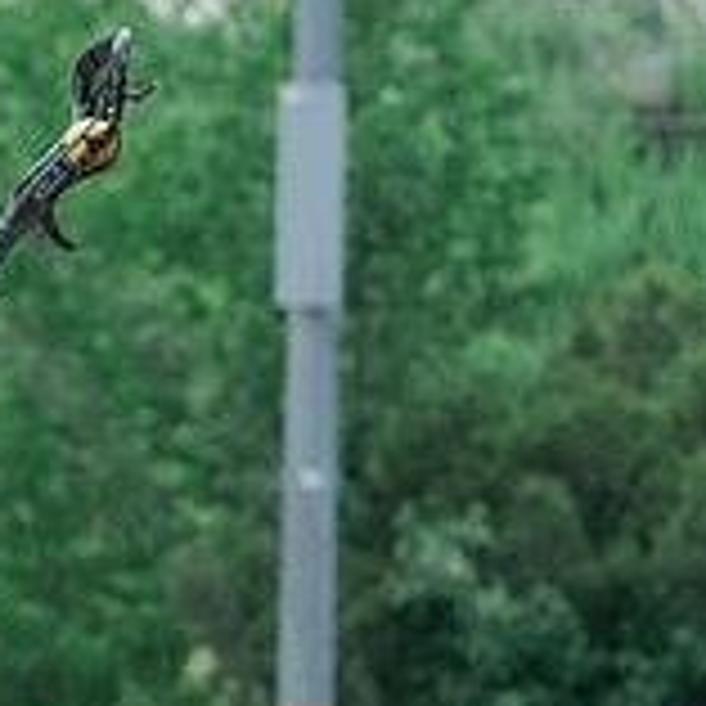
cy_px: 859
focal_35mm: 833
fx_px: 19221
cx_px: -889
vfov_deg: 2.1
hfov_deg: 2.1
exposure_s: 1/1600
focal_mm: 135
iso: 400
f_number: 5
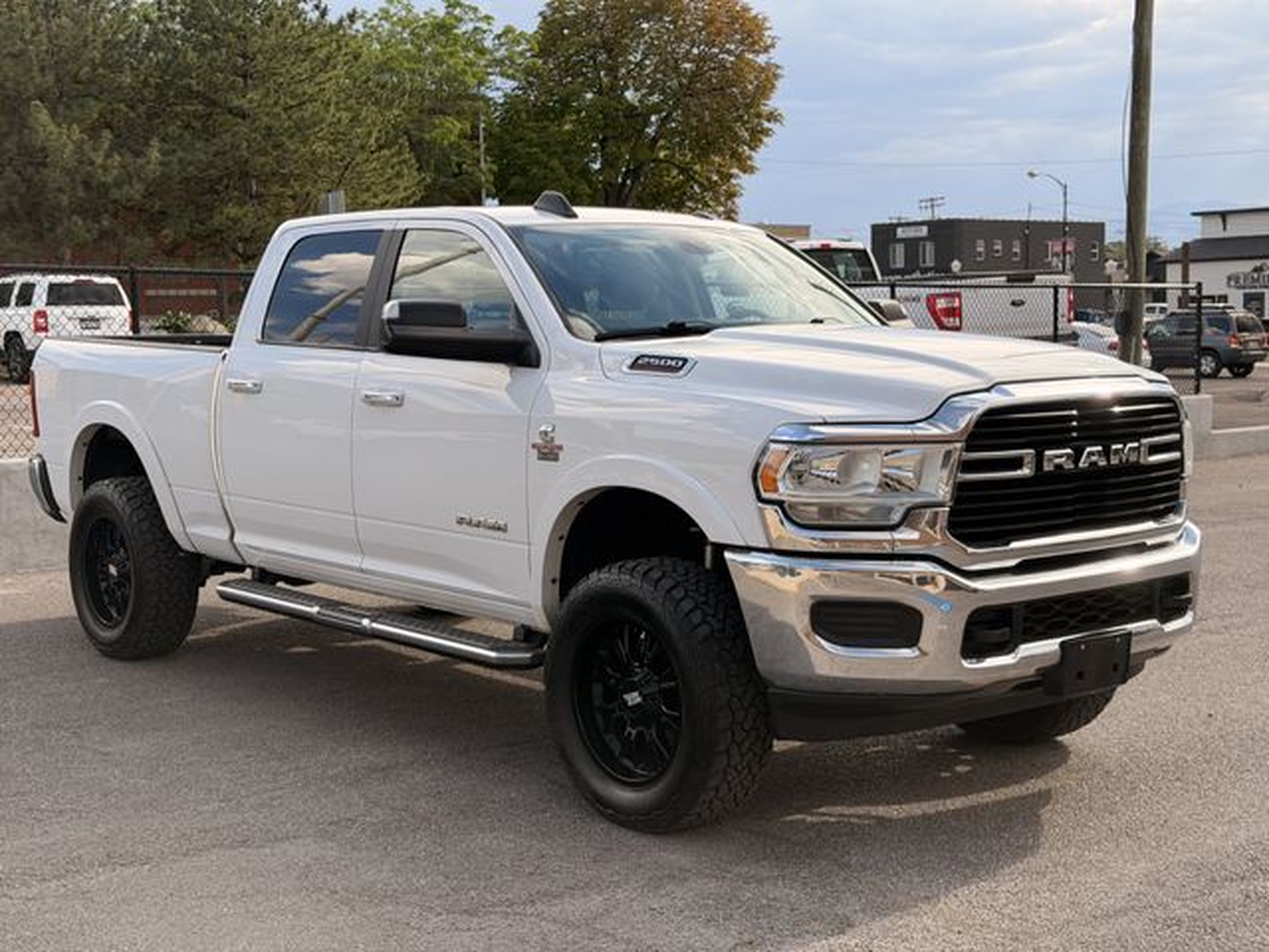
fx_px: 1760
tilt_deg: -4.7
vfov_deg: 30.3
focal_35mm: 48
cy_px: 476
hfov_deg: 39.7
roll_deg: +1.8
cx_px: 634
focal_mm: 6.76
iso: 64
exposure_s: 1/951
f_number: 1.78
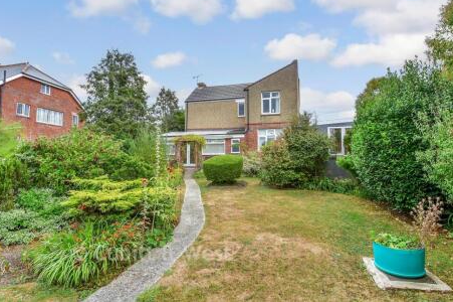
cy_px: 143
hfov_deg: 86.9
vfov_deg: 64.4
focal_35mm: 19
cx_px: 228
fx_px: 239
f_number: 8
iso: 320
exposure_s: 1/200
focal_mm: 12
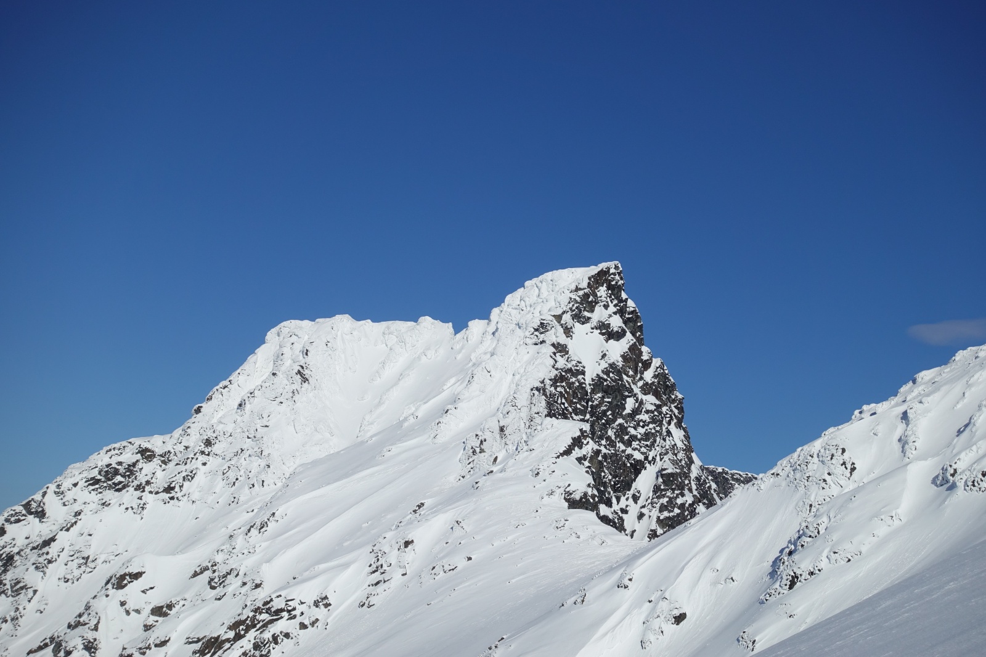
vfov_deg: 22.6
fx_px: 1643
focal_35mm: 60
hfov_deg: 33.4
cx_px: 493
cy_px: 328
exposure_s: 1/250
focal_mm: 22.18
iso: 125
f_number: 5.6
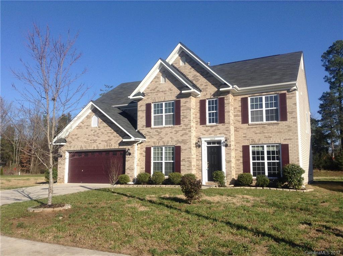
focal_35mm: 33
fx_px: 326
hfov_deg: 55.4
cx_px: 172
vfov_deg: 42.8
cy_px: 128
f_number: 2.4
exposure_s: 1/1182
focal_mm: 3.3
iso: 25
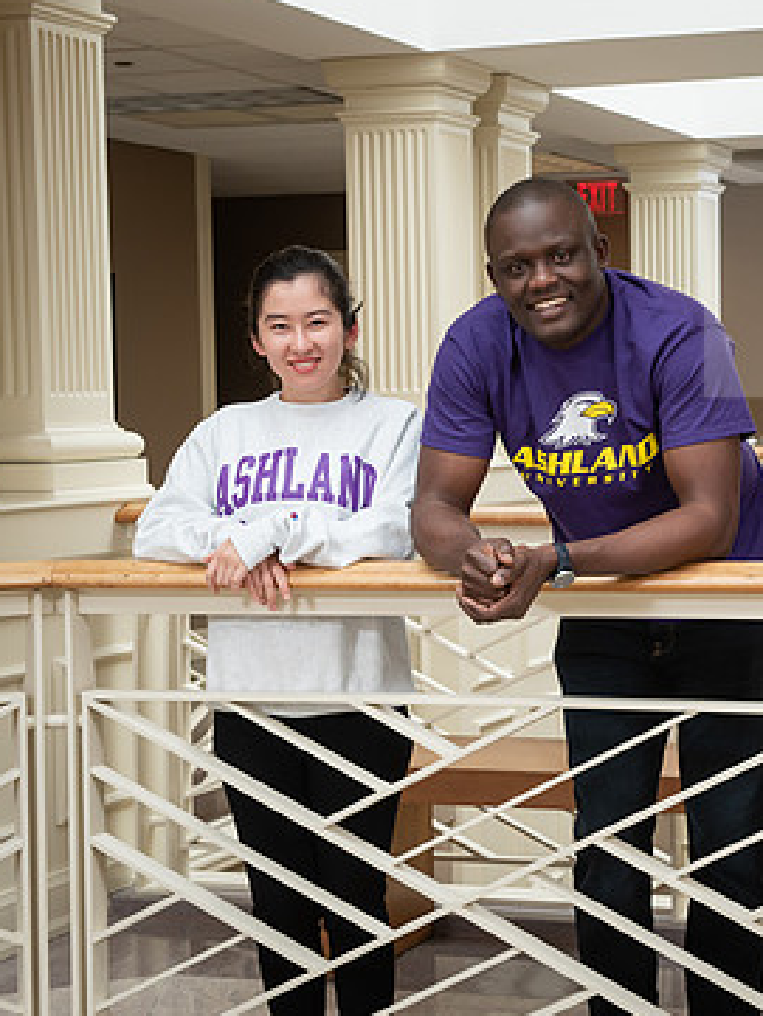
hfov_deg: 17.2
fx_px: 2497
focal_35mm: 85
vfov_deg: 23.0
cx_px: 619
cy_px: 502
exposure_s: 1/200
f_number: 7.1
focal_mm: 55
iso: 1000
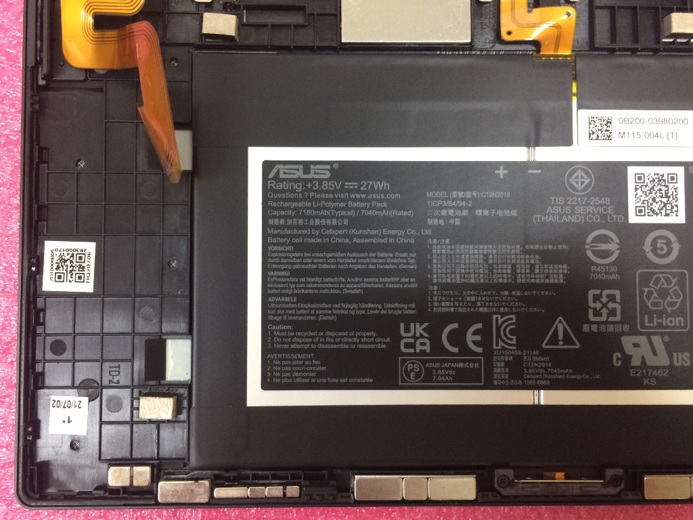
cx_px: 346
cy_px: 260
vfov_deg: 48.2
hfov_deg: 61.7
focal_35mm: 29
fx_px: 581
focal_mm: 4.15
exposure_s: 1/33
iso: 200
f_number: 2.2
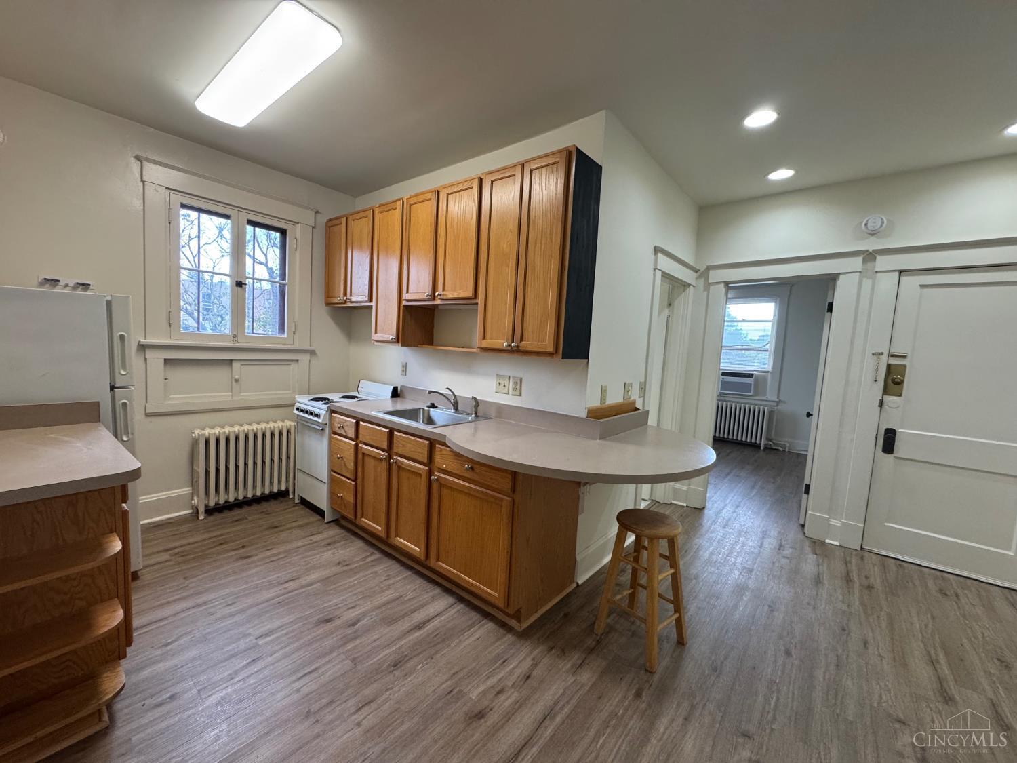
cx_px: 508
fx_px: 411
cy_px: 382
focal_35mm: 14
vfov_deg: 85.7
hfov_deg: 102.1
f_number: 2.2
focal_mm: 2.22
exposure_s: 1/120
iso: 250
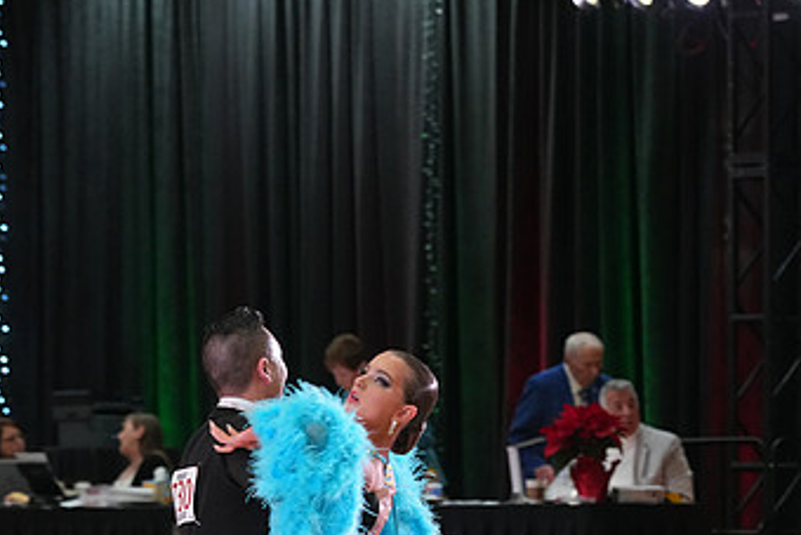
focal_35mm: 280
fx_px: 6232
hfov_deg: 7.4
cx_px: 411
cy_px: 632
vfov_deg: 4.9
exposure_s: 1/200
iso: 4000
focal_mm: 164
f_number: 6.3
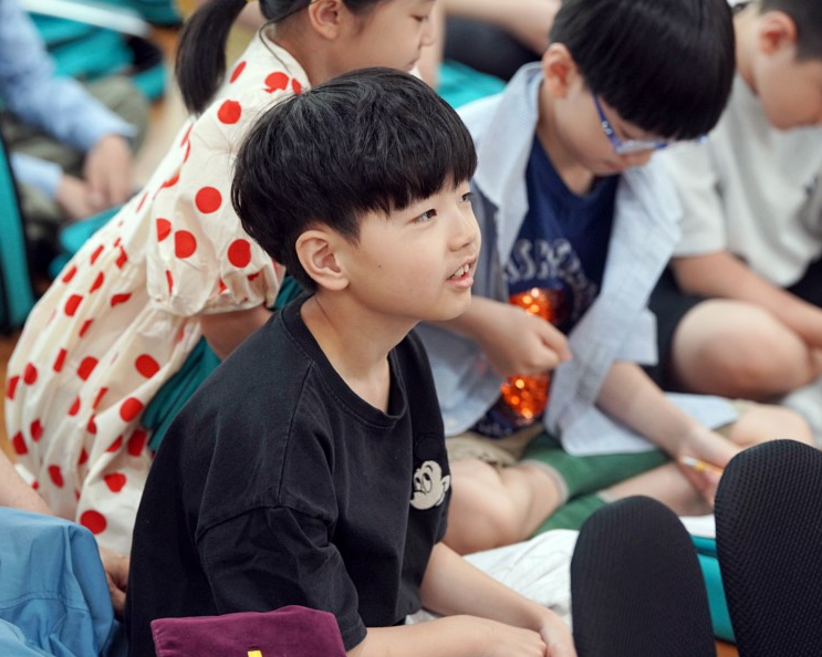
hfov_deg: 12.2
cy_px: 328
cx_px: 352
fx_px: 3843
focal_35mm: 158
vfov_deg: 9.8
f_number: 4
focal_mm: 139
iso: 2000
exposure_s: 1/160
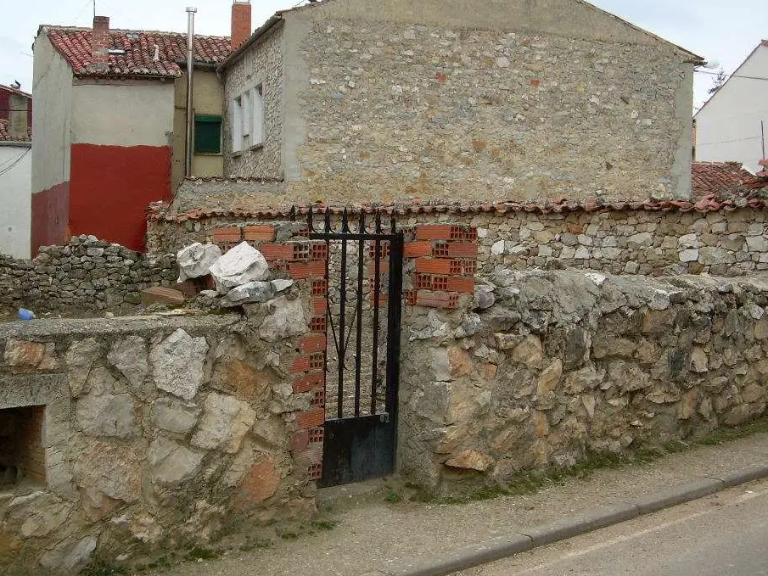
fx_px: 954
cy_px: 286
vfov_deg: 33.6
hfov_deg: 43.8
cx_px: 384
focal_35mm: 43
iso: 50
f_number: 2.8
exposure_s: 1/177
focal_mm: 6.3
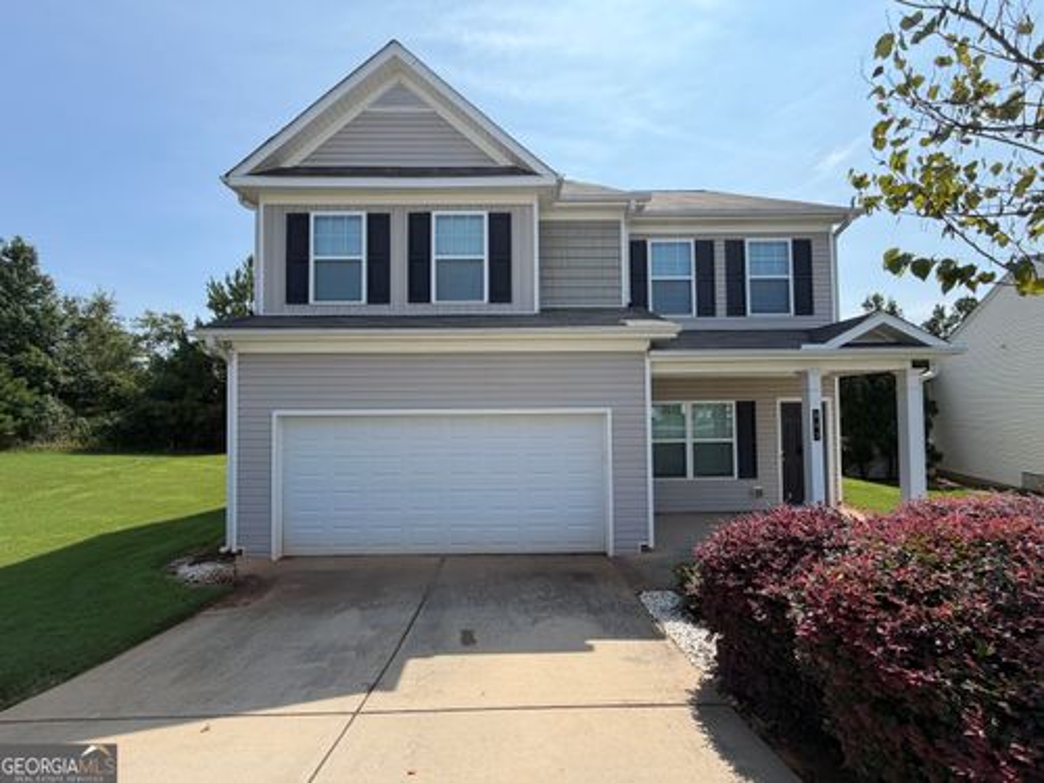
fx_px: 422
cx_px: 522
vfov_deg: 85.7
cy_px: 392
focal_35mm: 14
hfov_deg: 102.1
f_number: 2.2
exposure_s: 1/820
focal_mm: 2.22
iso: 25
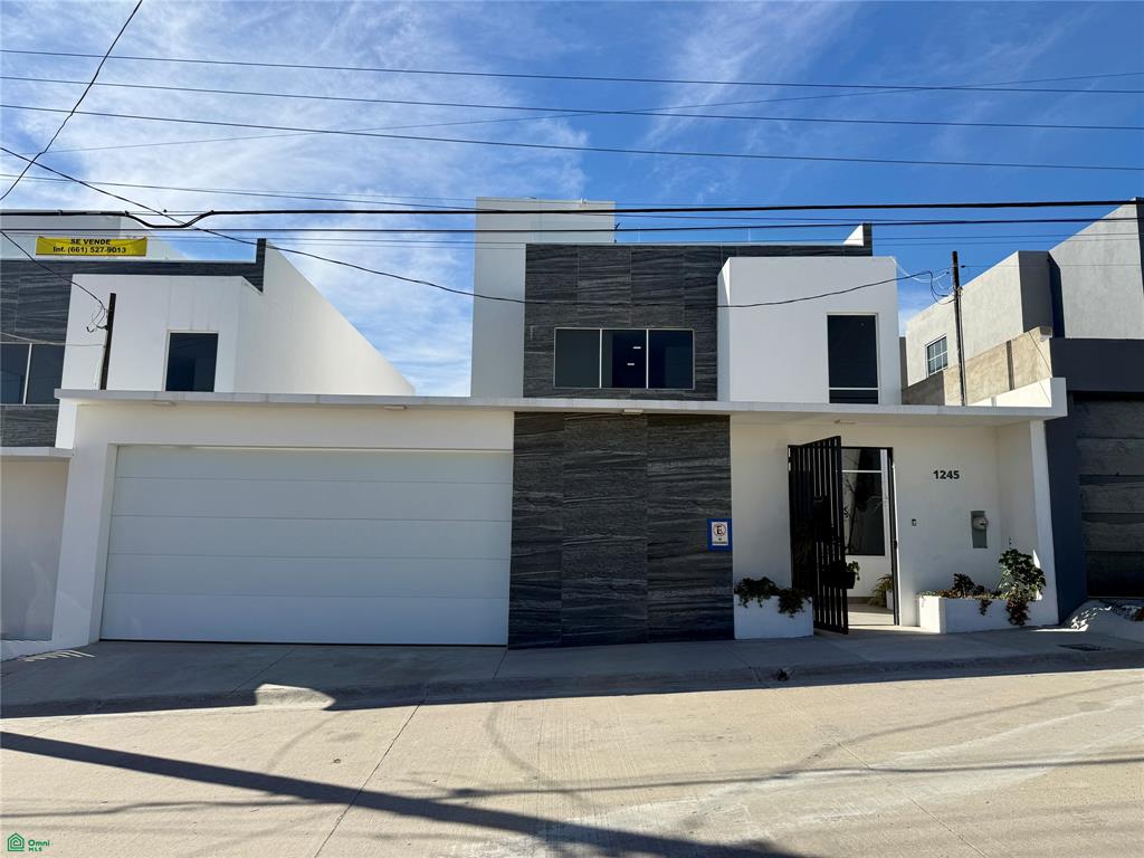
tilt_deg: +7.7
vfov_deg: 56.8
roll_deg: -1.0
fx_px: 793
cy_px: 429
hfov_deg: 71.6
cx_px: 572
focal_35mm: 24
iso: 80
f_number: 1.78
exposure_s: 1/6711
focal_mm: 6.76
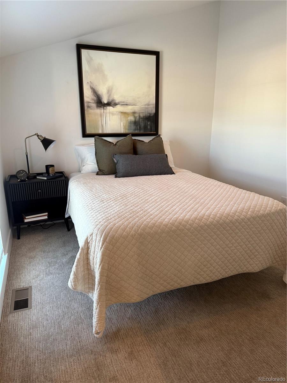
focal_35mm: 24
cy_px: 192
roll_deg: -1.0
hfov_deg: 56.8
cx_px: 144
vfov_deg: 71.6
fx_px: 265
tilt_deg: -14.5
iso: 200
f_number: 1.78
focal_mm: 6.76
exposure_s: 1/60
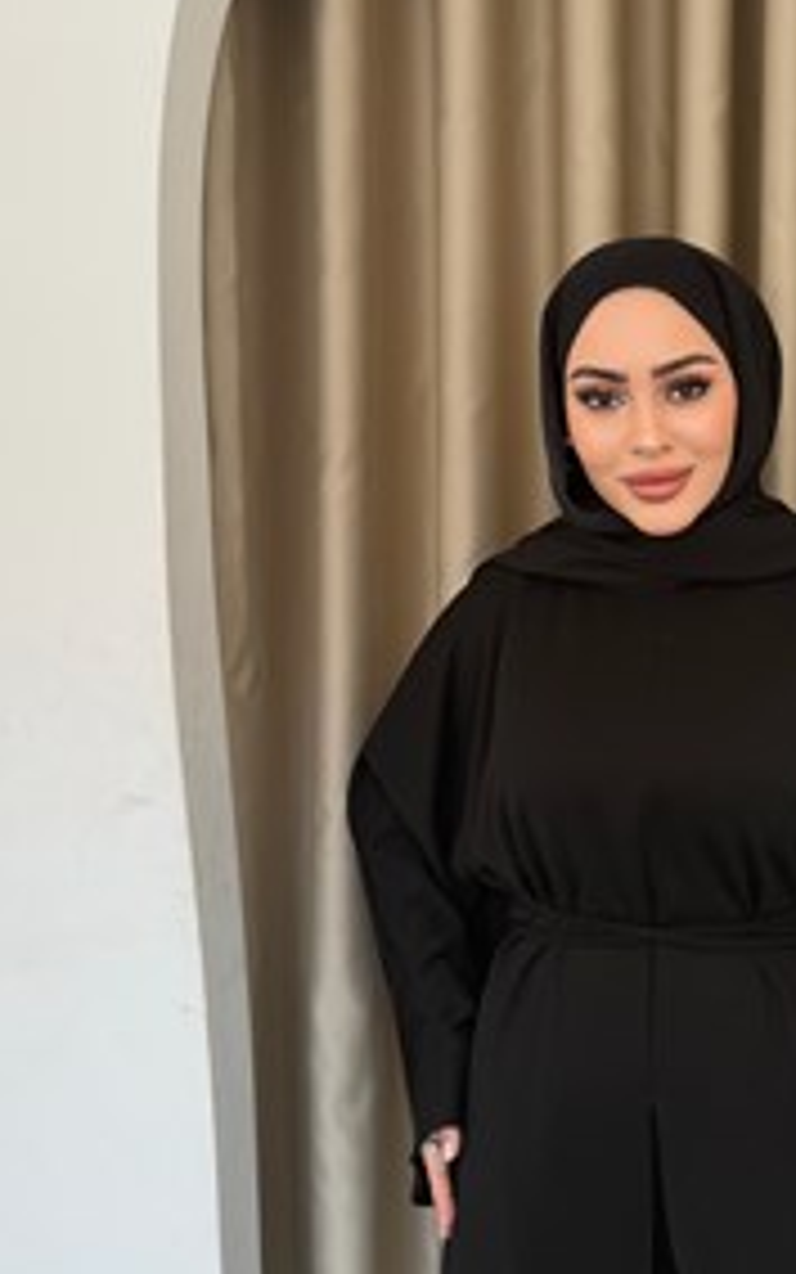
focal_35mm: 48
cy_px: 502
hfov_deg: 26.2
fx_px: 1665
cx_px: 675
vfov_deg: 41.6
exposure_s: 1/162
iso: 64
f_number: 1.78
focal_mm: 6.76
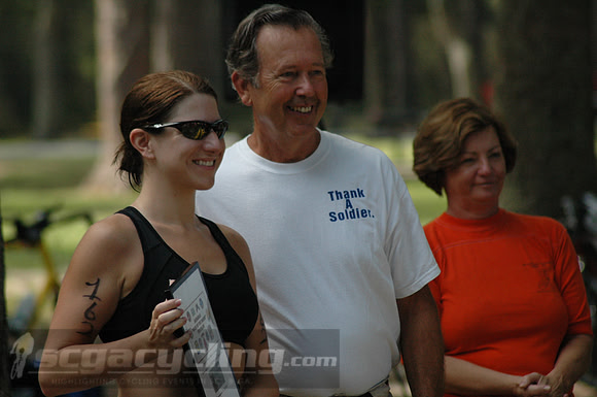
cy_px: 198
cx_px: 298
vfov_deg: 4.8
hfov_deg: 7.2
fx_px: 4720
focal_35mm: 285
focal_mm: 190
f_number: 4.8
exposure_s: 1/1250
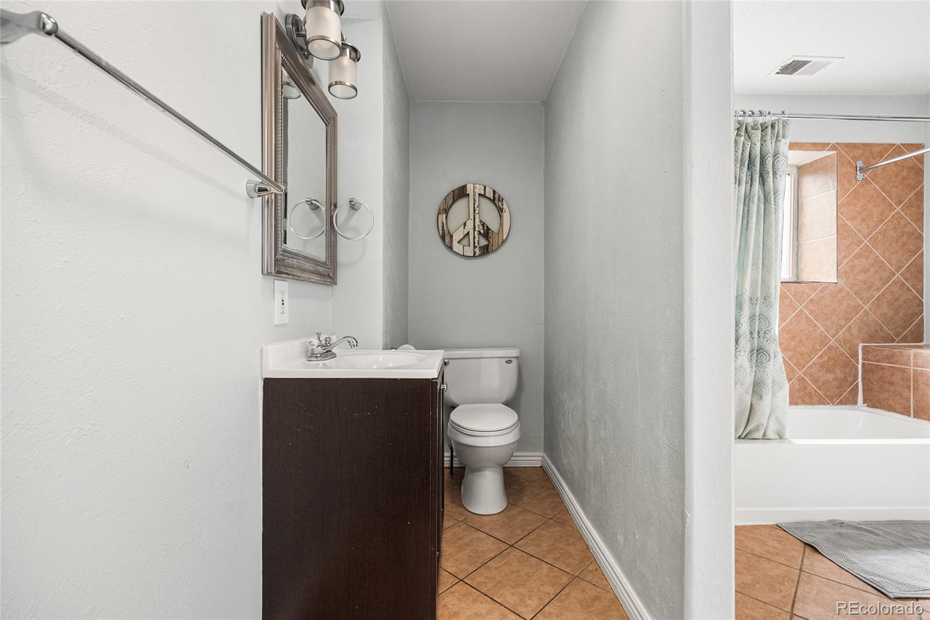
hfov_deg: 96.7
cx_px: 465
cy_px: 310
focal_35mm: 16
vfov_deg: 73.8
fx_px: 413
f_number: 8
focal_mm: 16
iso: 200
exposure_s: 1/50
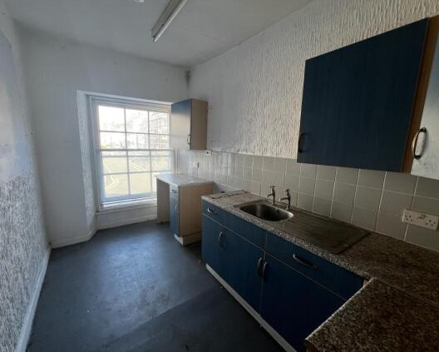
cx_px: 216
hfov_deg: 100.7
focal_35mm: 14
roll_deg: -0.8
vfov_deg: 88.0
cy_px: 178
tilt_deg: -10.1
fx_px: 182
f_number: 1.8
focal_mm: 1.57
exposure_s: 1/99
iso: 50
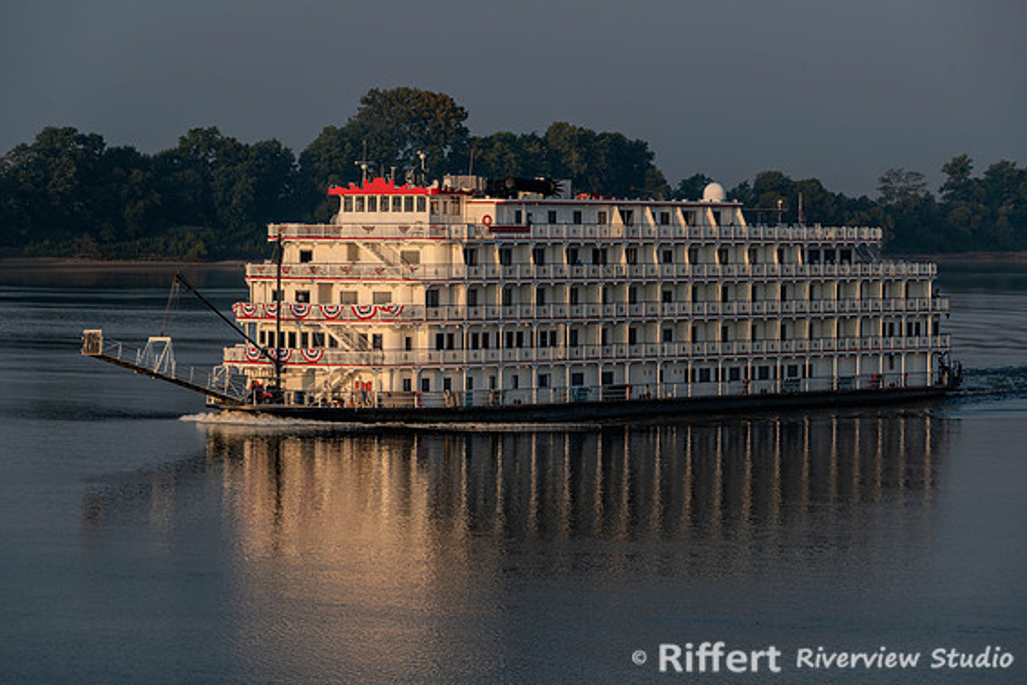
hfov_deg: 13.7
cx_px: 511
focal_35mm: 150
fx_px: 4279
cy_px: 340
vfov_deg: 9.1
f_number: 8
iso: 64
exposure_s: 1/160
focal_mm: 145
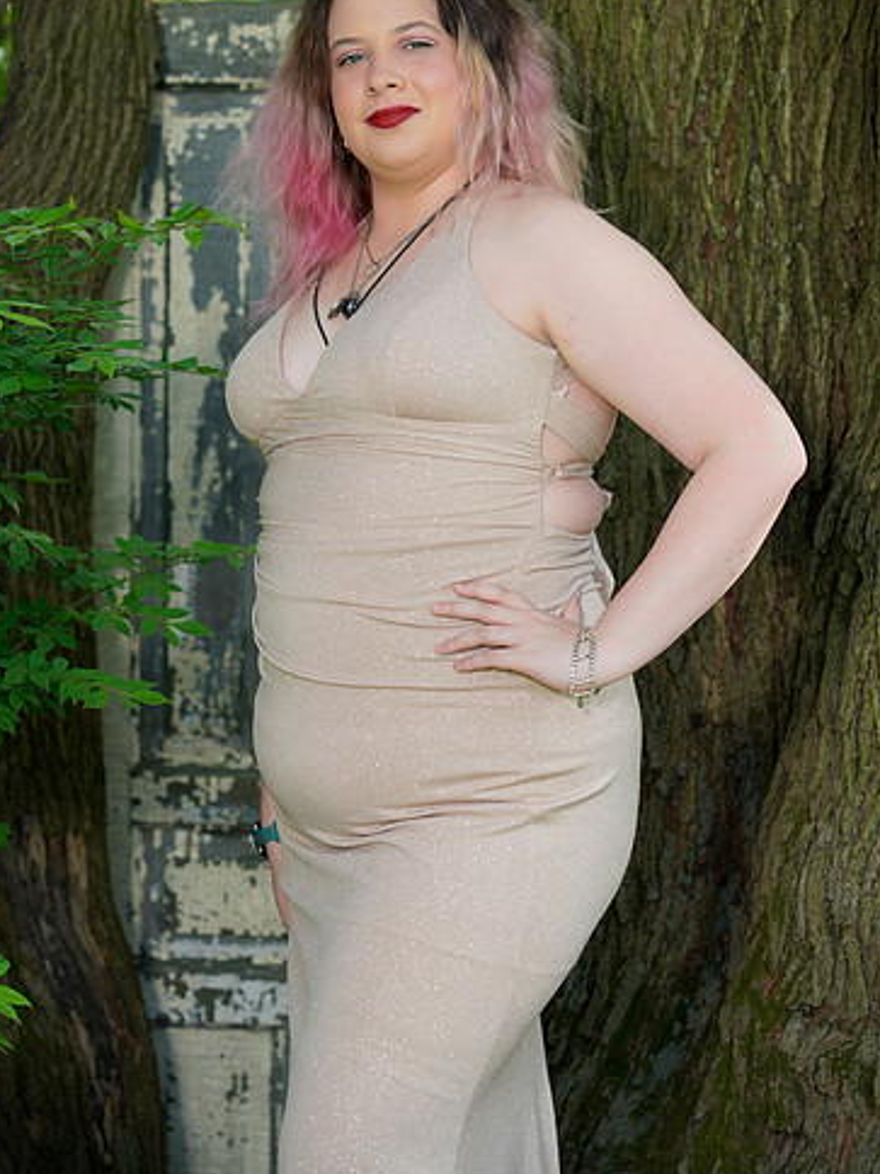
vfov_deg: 15.3
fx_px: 4373
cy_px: 500
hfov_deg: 11.5
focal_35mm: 129
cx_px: 438
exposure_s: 1/200
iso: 250
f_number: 5.6
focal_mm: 112
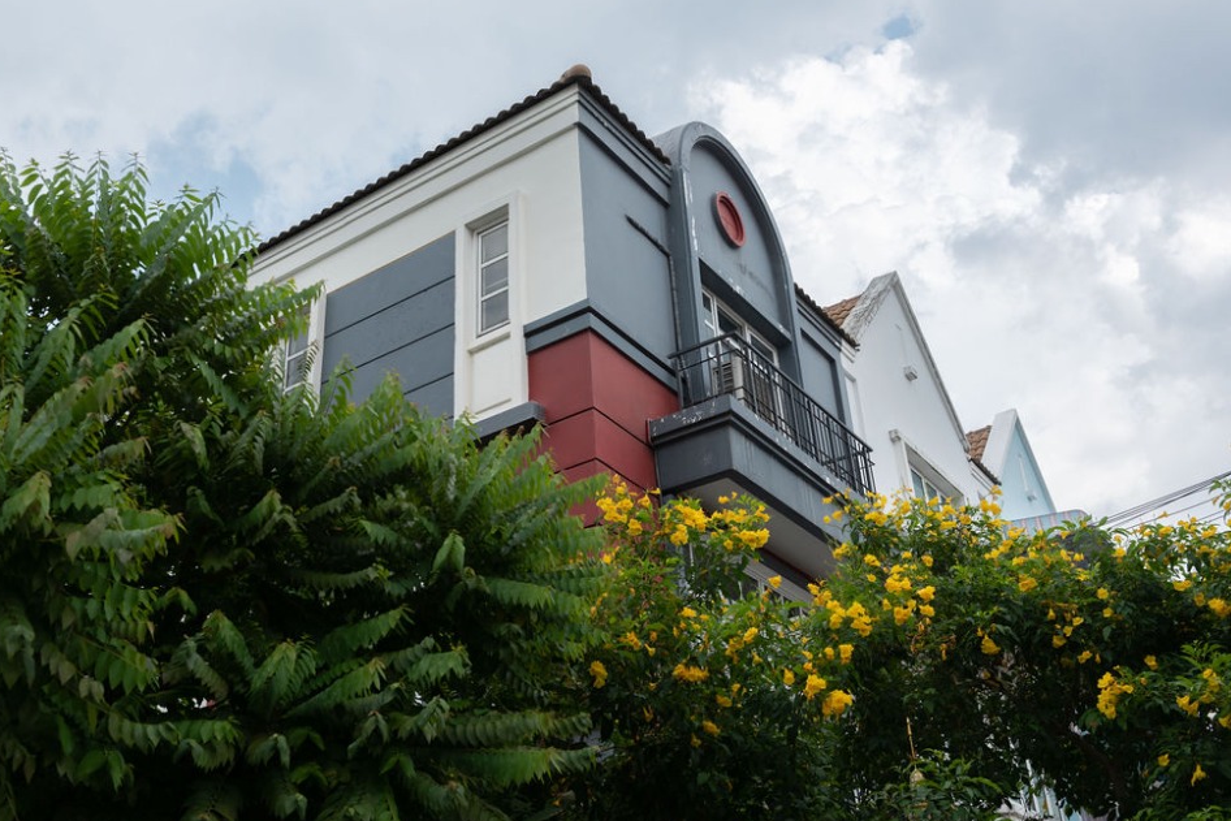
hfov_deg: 51.9
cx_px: 592
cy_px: 420
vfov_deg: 36.0
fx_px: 1265
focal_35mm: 37
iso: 400
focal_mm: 35
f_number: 8
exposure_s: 1/1000
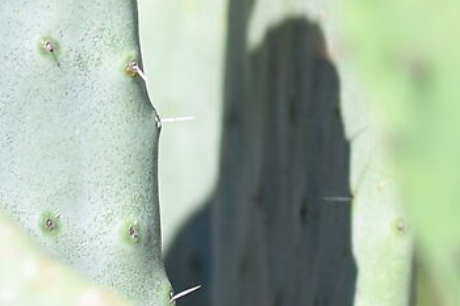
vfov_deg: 1.6
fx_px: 11167
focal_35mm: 874
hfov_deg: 2.3
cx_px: 1059
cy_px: -666
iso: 125
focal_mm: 85
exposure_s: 1/1000
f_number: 2.8
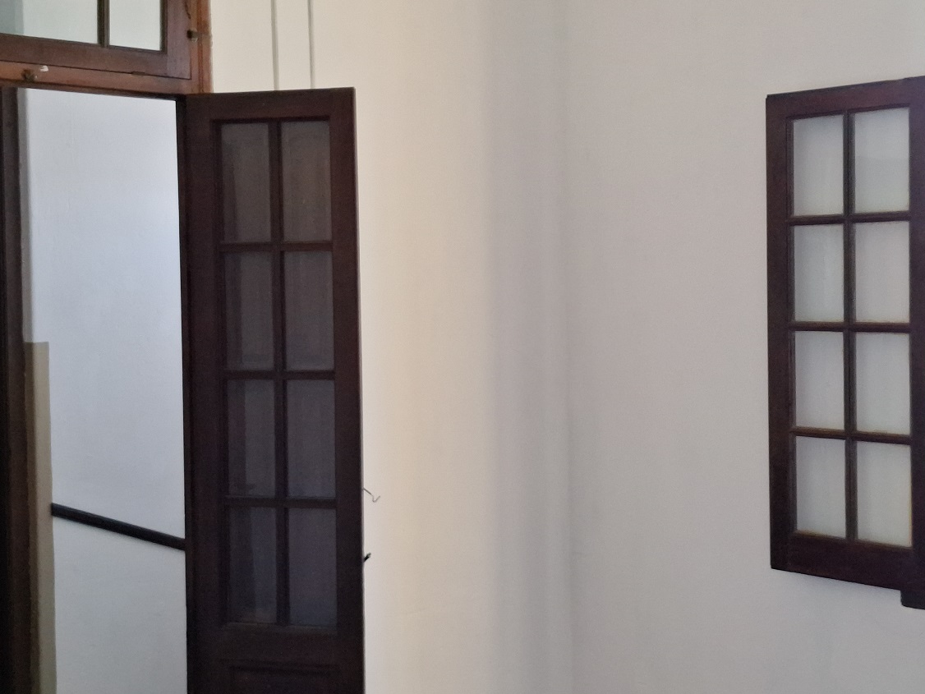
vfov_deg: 29.1
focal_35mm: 50
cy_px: 320
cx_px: 572
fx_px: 1336
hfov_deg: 38.0
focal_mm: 5.54
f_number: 1.8
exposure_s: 1/100
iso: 50
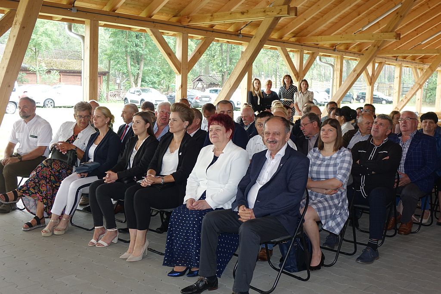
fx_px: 490
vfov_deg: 33.4
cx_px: 220
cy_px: 147
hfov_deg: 48.5
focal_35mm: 40
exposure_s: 1/50
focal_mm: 14.84
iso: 320
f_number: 2.8
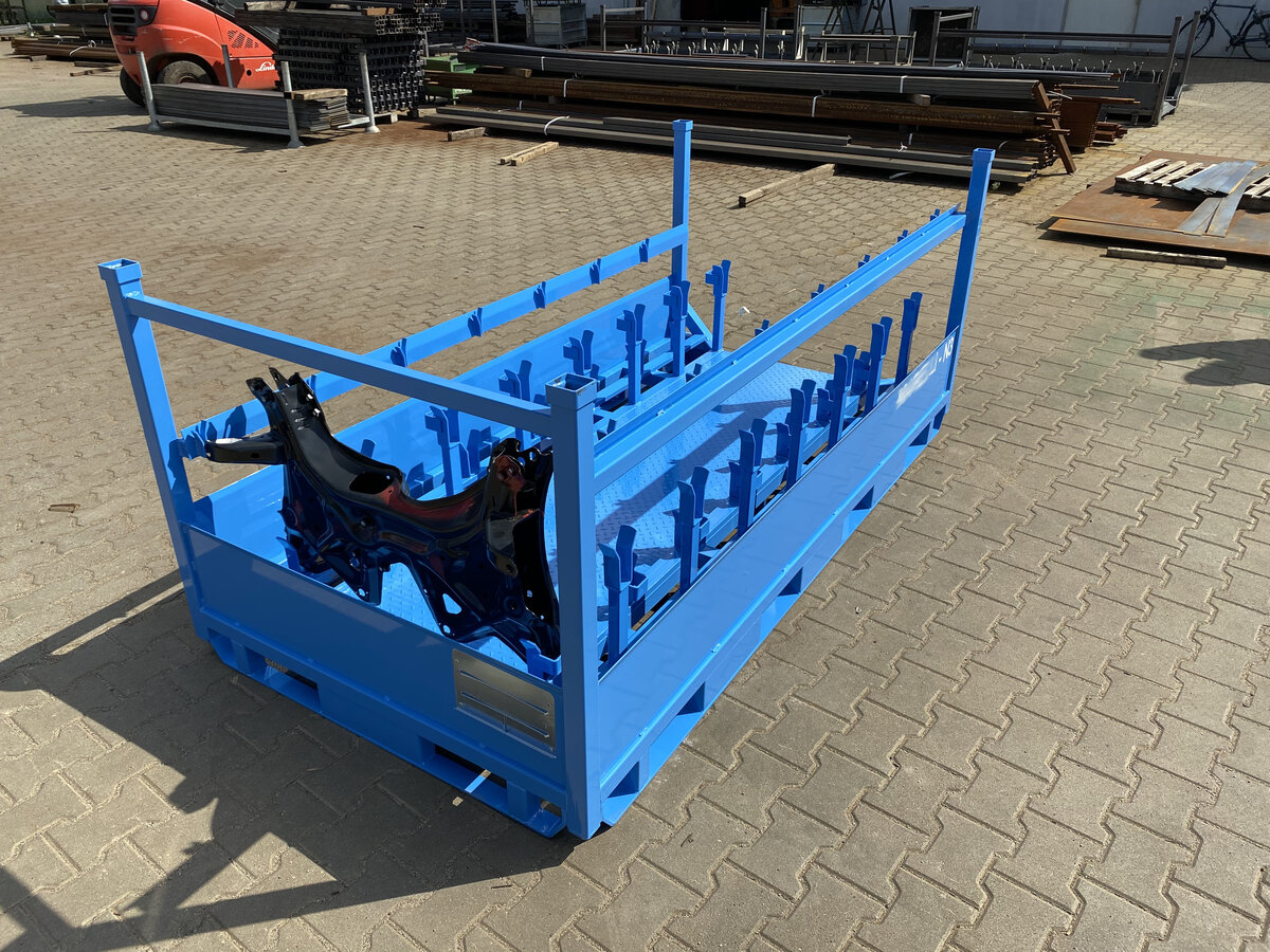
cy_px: 476
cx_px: 635
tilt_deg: -28.0
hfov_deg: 67.3
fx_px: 954
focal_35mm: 26
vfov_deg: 53.1
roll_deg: +0.2
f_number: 1.8
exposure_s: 1/2695
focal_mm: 4.25
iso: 32
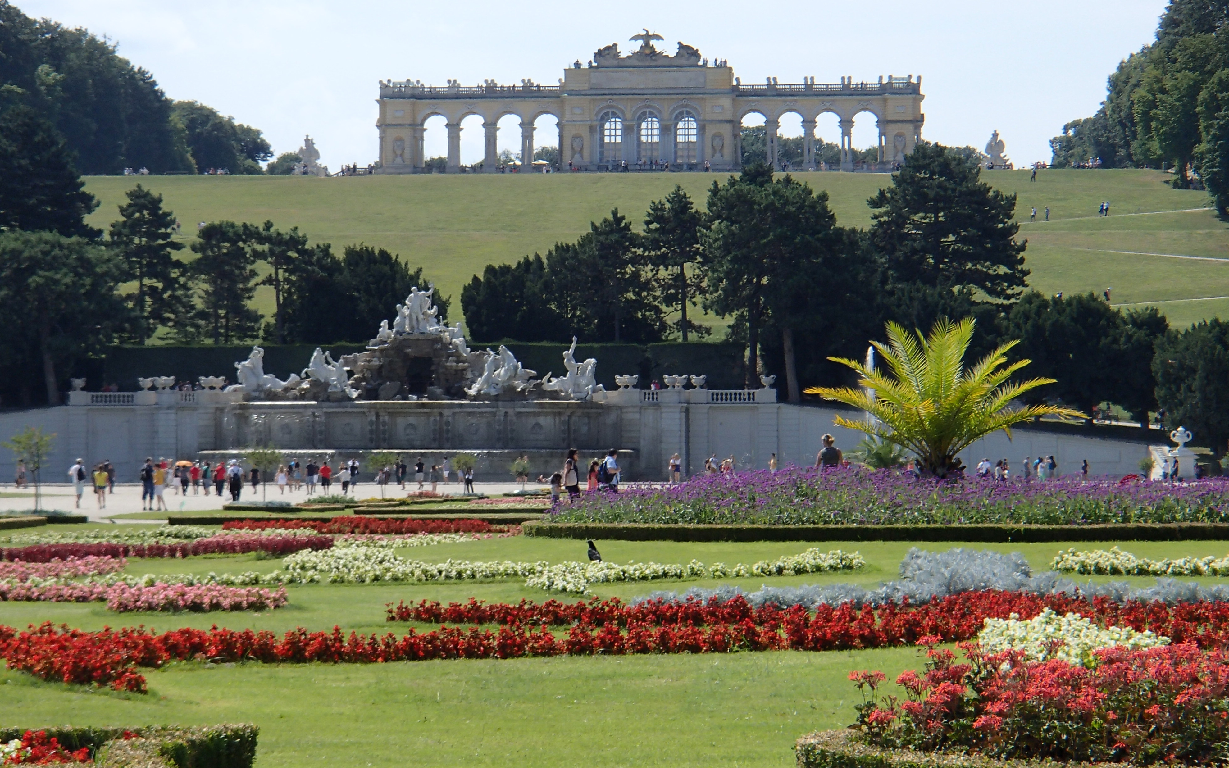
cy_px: 384
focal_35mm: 118
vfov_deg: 11.1
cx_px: 614
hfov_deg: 17.7
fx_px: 3952
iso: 100
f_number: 5.2
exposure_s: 1/640
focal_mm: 19.85
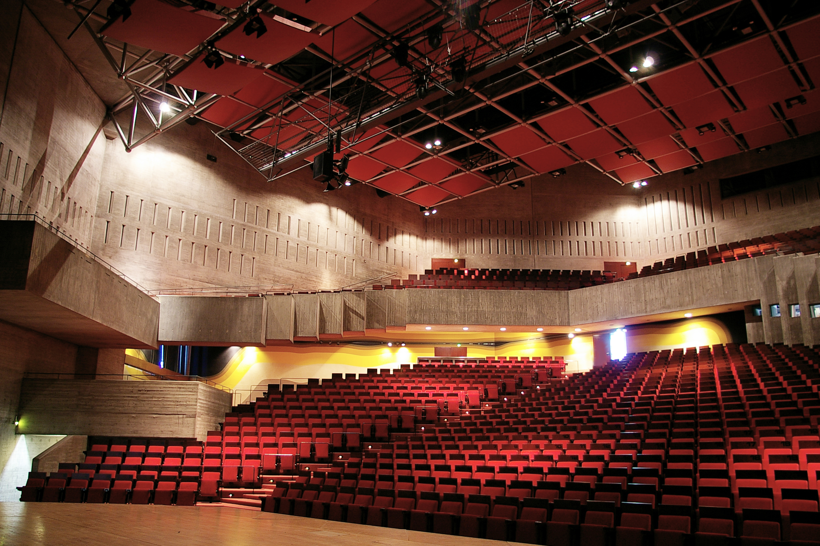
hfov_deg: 62.0
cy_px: 273
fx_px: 683
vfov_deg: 43.5
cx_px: 410
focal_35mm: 30
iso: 200
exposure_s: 2
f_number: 4
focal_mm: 20
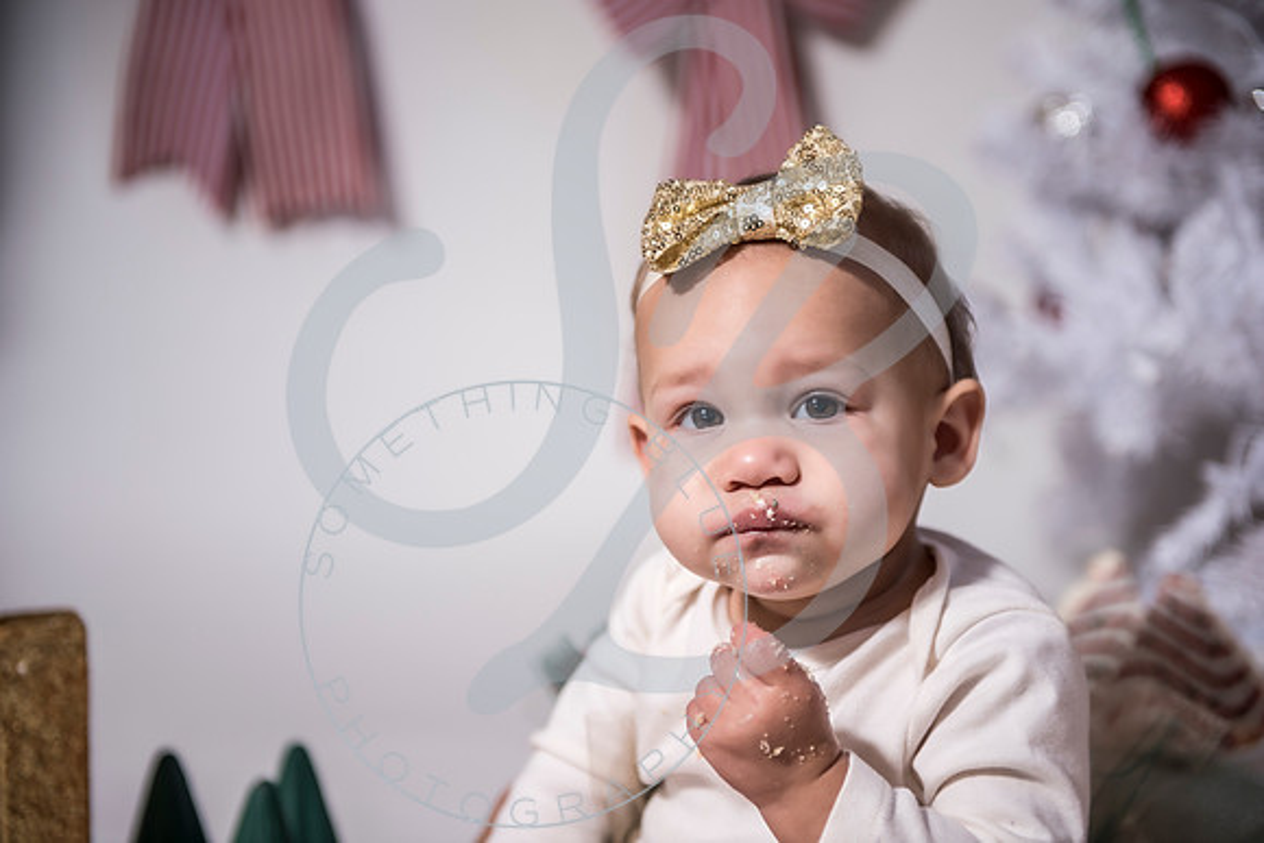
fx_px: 2458
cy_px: 422
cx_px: 632
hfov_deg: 28.8
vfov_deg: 19.5
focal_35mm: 70
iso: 100
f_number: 2.8
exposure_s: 1/125
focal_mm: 70
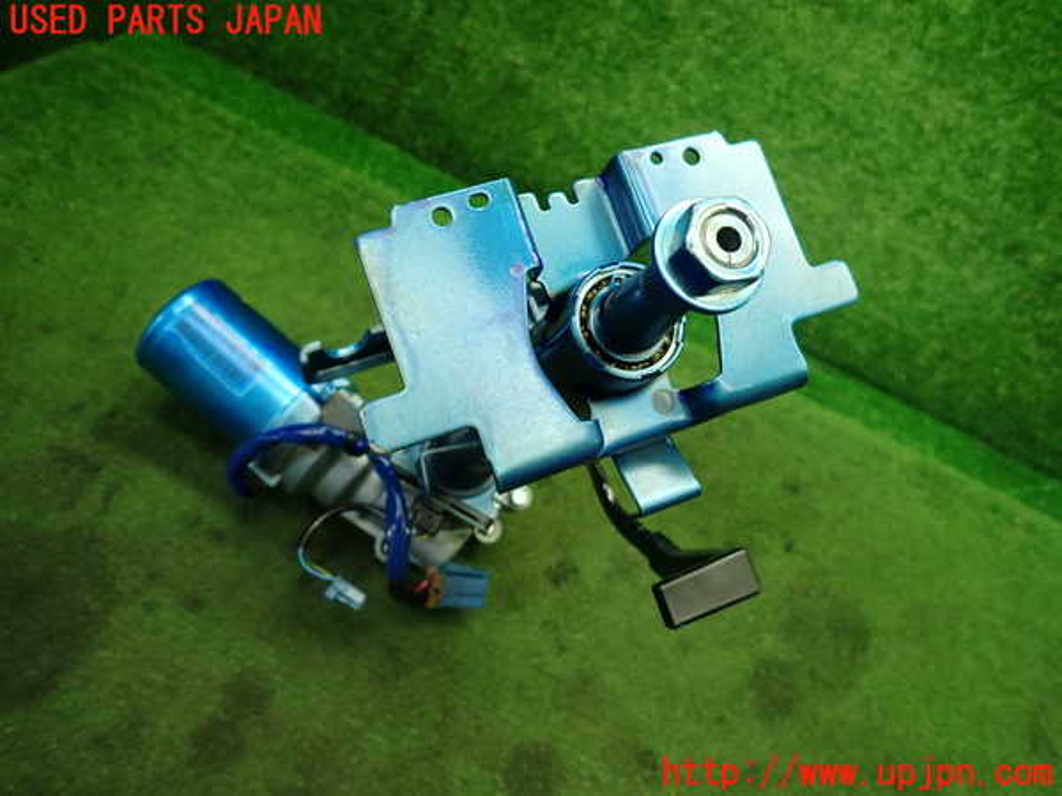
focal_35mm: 25
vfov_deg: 54.9
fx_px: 767
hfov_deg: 69.4
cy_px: 398
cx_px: 531
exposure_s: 1/60
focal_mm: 4.5
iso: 200
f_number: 2
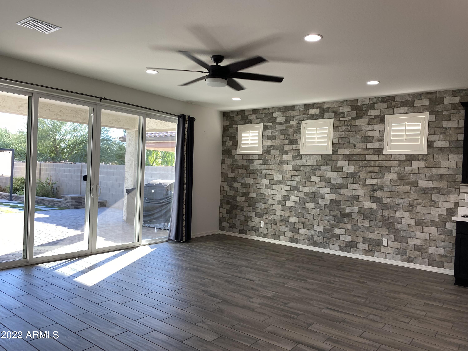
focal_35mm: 26
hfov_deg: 67.3
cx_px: 234
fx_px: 352
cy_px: 176
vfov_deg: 53.1
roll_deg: -1.4
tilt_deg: -1.1
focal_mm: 4.25
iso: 50
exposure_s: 1/120
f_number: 1.8
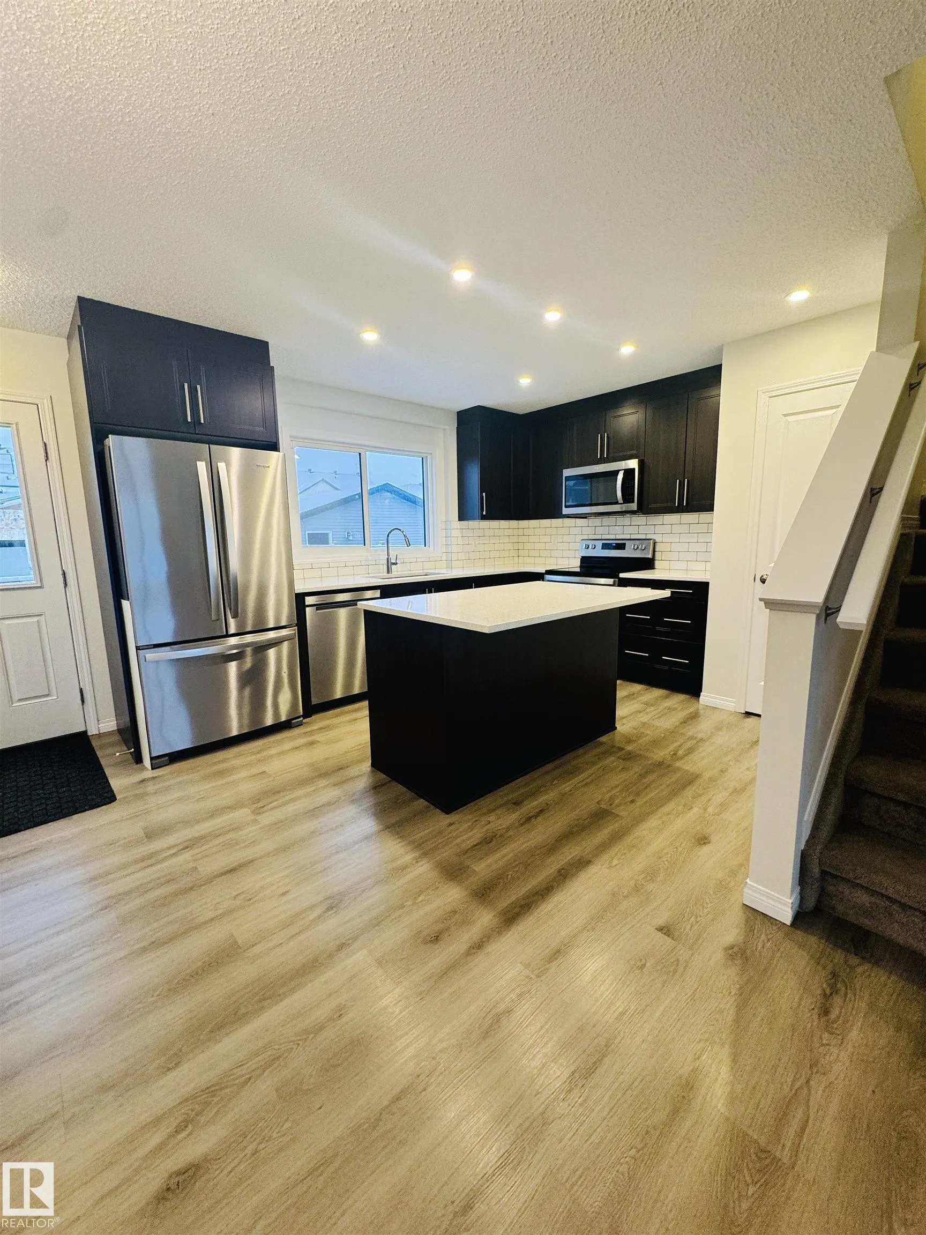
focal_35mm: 14
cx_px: 463
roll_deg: +1.1
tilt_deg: -9.1
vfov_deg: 102.1
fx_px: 499
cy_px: 618
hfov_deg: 85.7
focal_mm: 2.22
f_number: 2.2
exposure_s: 1/60
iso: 200
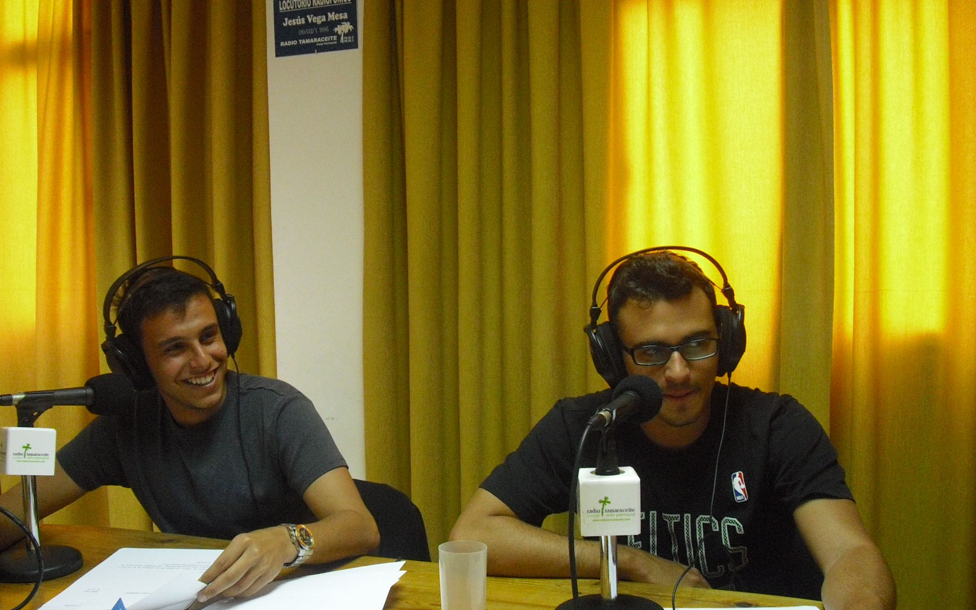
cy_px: 337
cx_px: 481
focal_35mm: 41
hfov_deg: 48.2
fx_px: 1091
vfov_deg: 31.2
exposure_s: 1/80
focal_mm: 6.2
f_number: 2.8
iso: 400
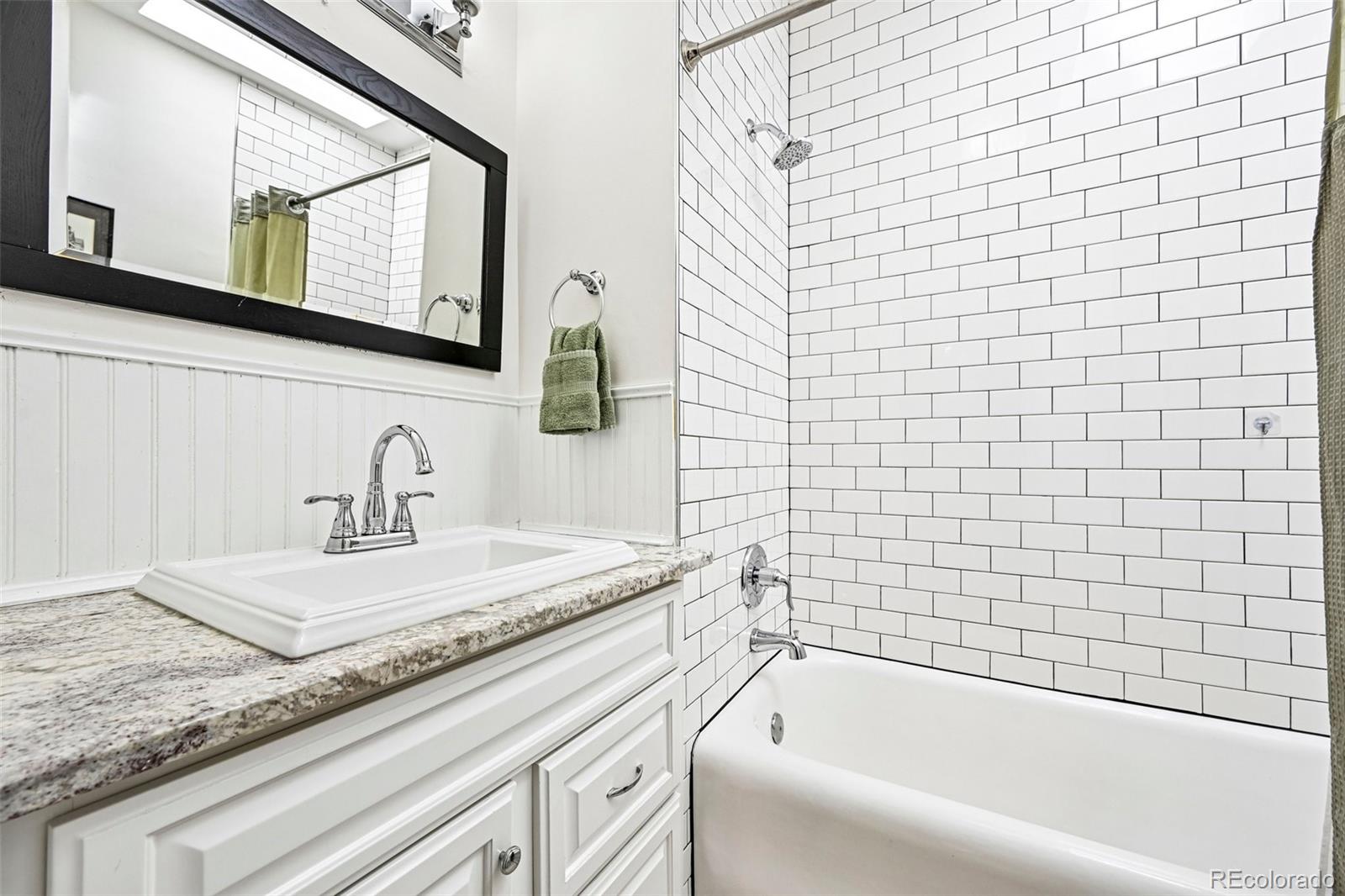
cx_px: 672
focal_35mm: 14
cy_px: 448
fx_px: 523
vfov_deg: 81.2
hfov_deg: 104.3
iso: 64
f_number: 8
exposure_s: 1/20
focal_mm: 14
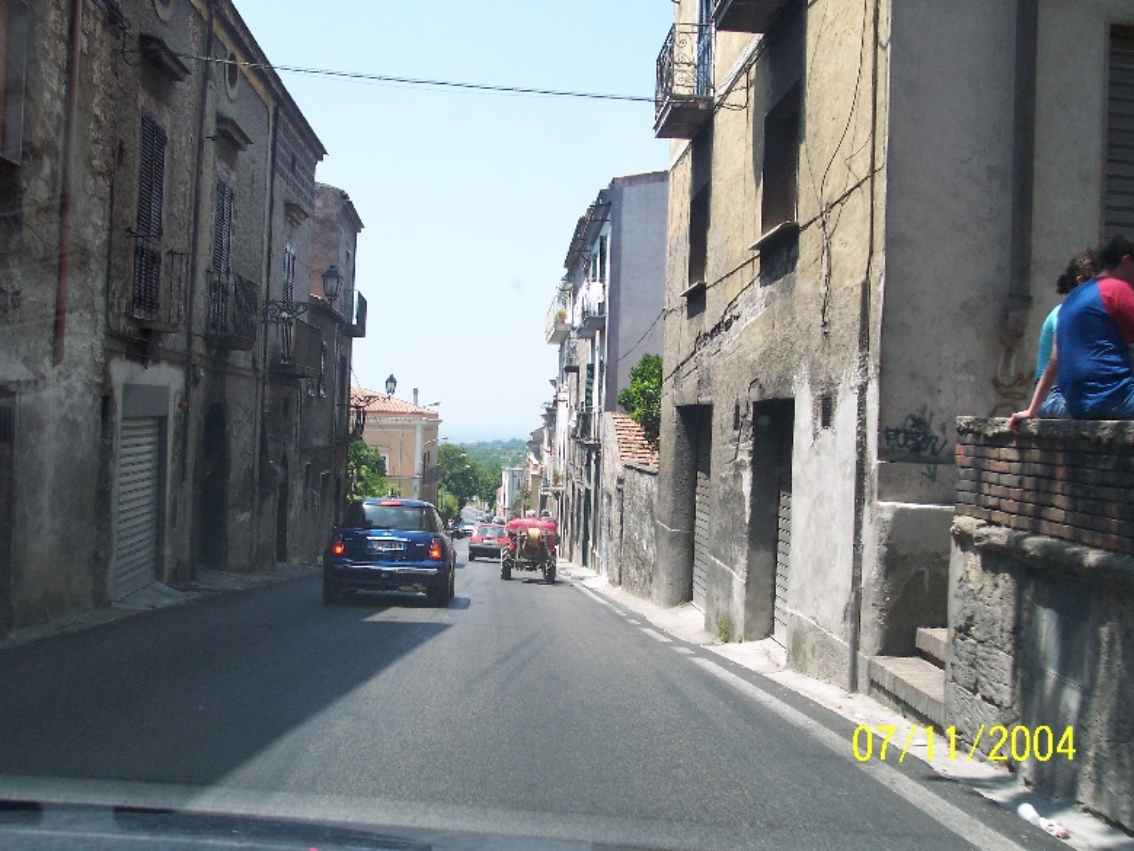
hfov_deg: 47.8
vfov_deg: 36.8
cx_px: 553
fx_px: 1278
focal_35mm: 39
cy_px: 416
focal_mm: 8
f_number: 4.8
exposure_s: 1/350
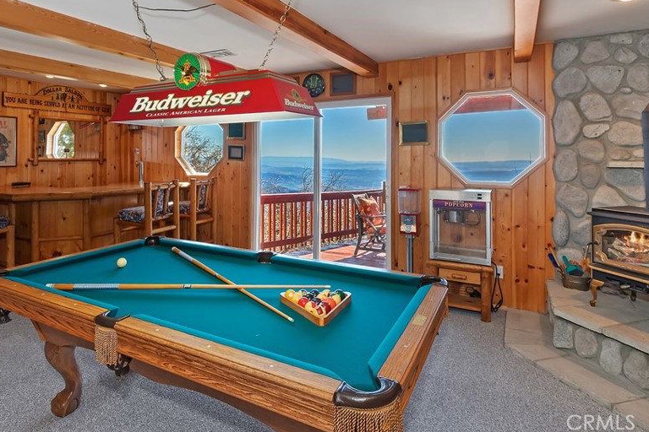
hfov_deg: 83.5
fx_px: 361
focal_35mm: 20
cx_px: 281
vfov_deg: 60.6
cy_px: 146
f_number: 8
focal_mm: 10
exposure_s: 1/30
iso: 400
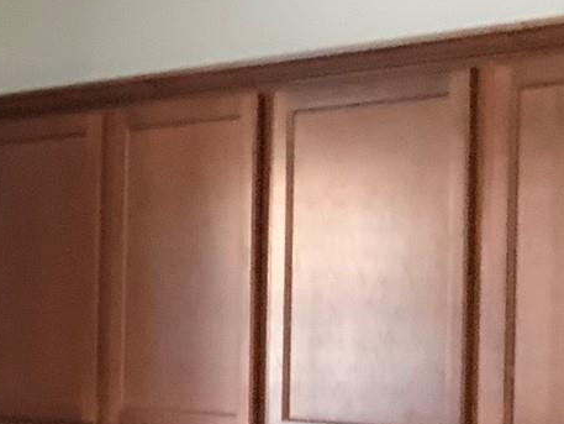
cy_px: 324
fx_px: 2119
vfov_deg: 11.4
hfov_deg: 13.5
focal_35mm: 130
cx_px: -471
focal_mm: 3
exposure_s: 1/40
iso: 200
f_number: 1.8
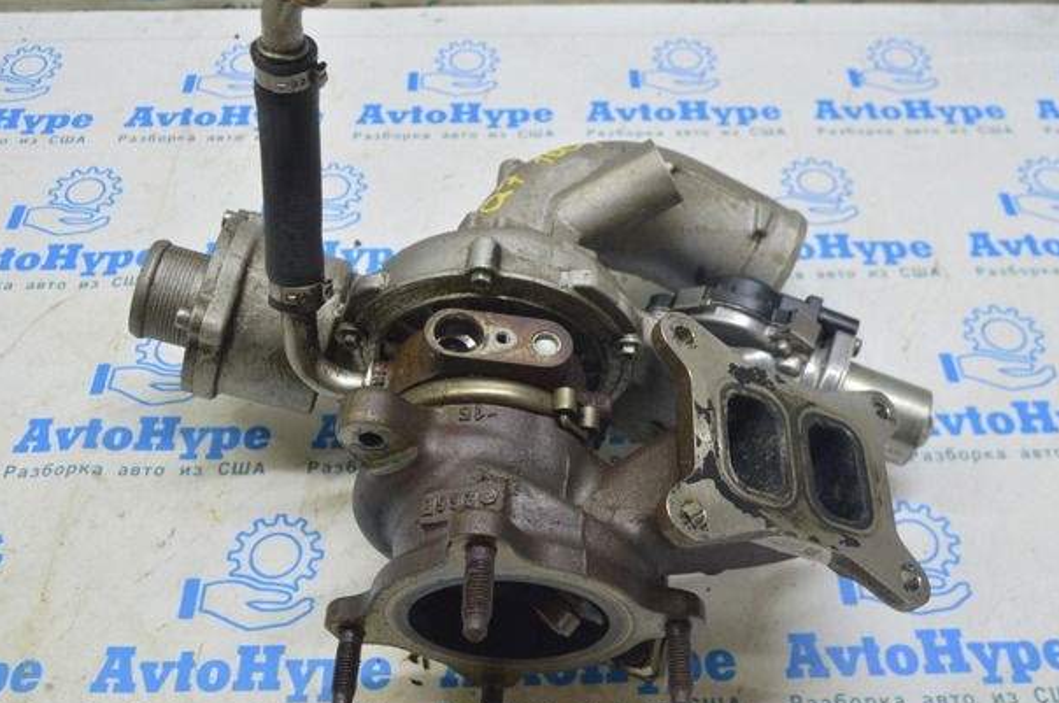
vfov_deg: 36.3
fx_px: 1073
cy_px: 343
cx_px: 530
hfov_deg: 52.5
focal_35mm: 37
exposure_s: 1/20
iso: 400
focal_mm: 23
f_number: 5.6
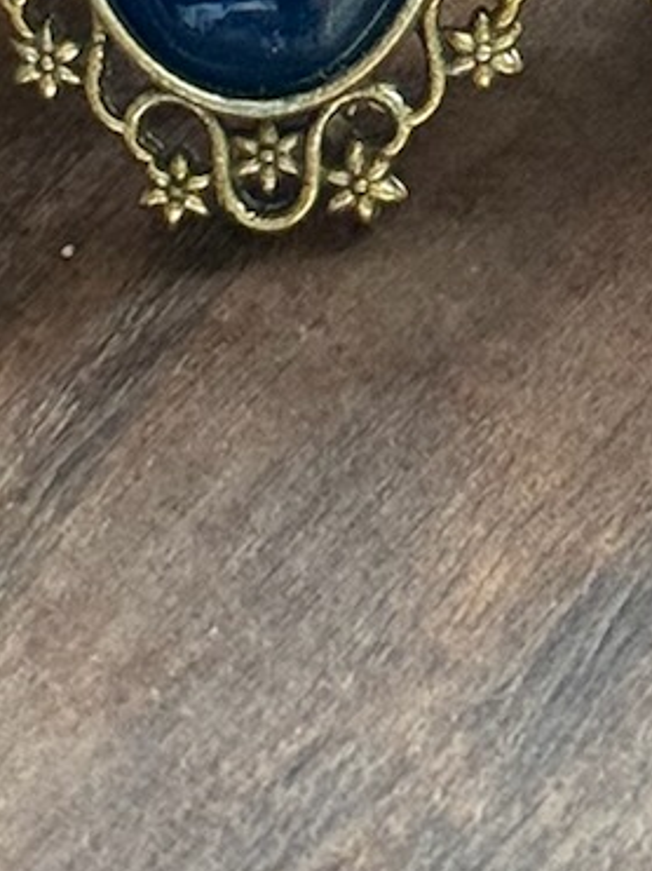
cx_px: 561
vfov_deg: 7.4
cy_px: -277
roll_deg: -2.8
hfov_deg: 5.6
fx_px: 6659
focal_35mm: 265
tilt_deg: -43.0
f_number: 1.78
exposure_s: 1/57
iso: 250
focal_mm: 6.76
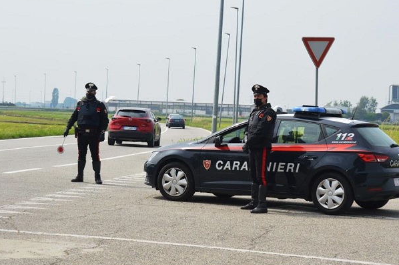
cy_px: 130
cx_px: 231
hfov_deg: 21.1
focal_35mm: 97
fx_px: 1069
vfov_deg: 14.1
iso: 100
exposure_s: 1/250
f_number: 8
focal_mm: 55
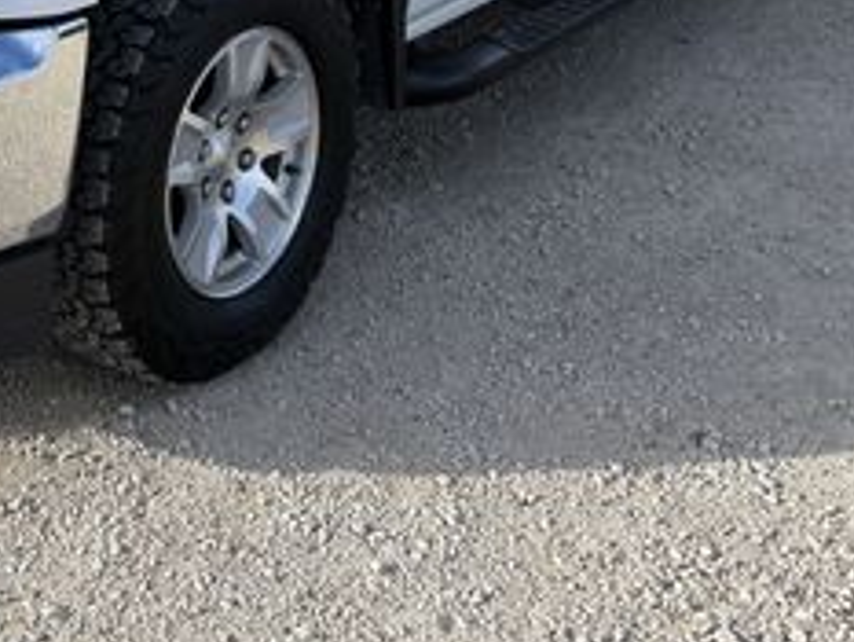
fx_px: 1629
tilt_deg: -10.6
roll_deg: +1.8
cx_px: 92
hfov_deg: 28.3
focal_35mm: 66
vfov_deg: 20.8
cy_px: -128
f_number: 1.78
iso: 80
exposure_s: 1/2445
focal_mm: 6.76
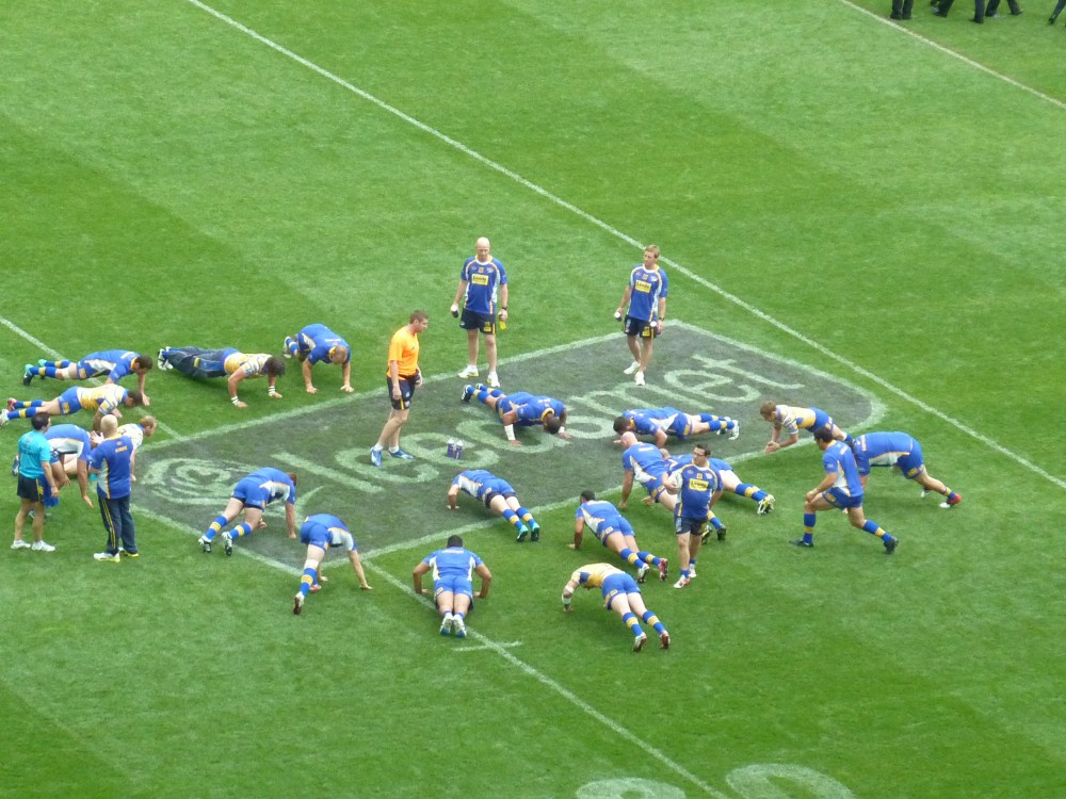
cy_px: 400
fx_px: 8099
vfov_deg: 5.7
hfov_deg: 7.5
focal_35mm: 263
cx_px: 533
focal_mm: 29.9
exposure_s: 1/200
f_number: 4.5
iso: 400
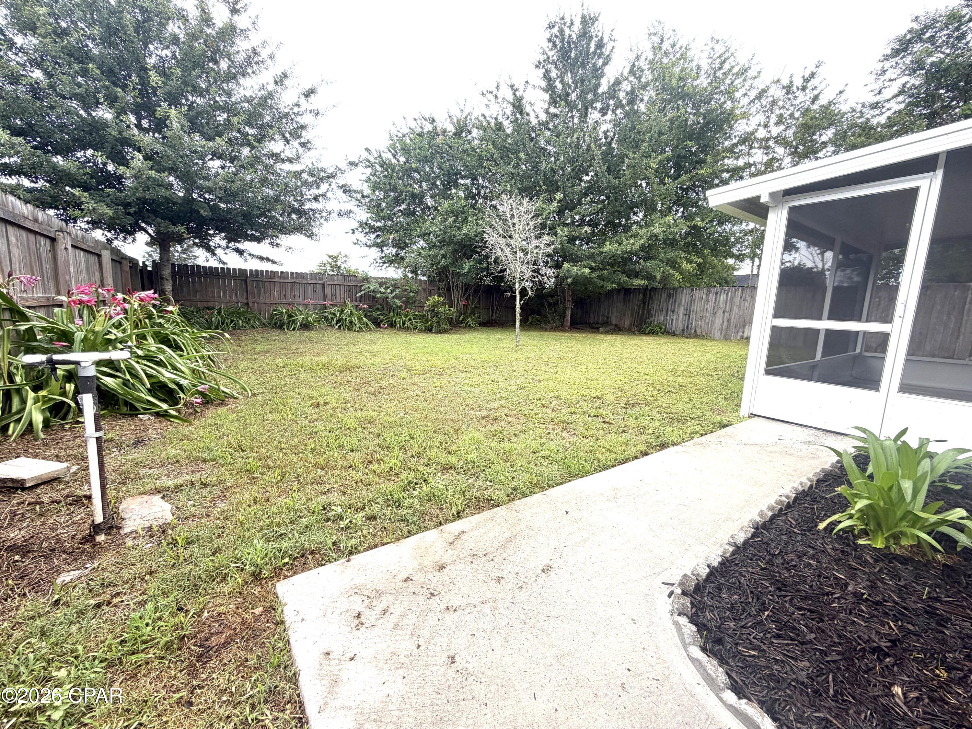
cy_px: 364
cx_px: 486
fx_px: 393
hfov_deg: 102.1
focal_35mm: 14
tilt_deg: -7.8
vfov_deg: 85.7
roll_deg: -0.5
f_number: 2.2
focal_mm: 2.22
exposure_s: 1/195
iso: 40
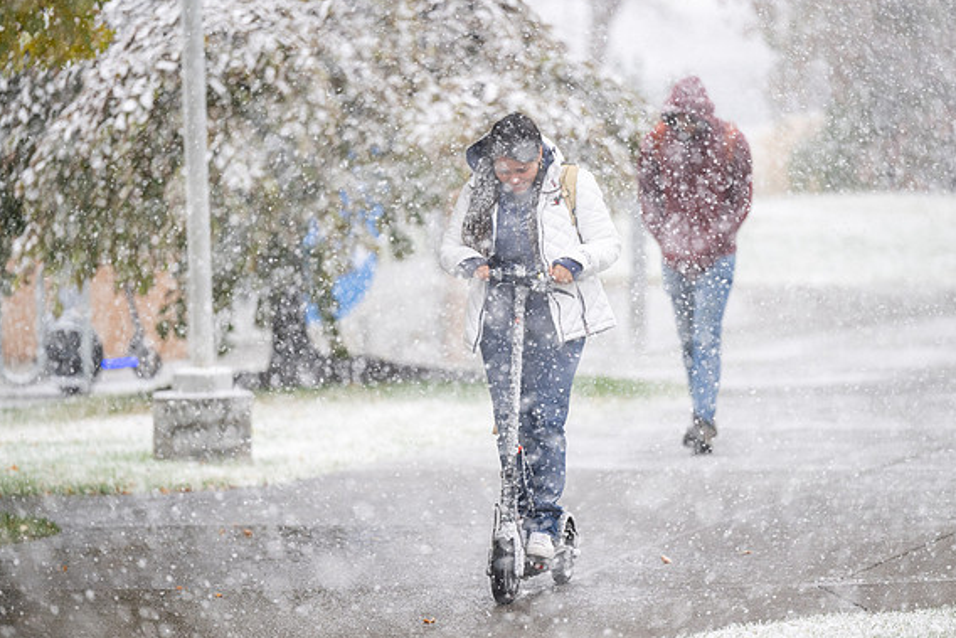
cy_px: 318
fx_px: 5604
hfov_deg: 9.8
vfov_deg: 6.5
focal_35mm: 211
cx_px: 493
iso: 800
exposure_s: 1/800
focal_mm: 200
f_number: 2.8
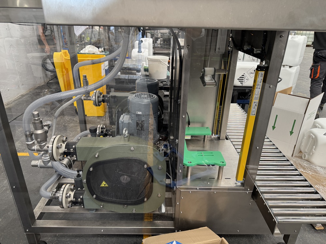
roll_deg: -0.9
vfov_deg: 56.8
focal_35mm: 24
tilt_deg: -24.3
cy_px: 122
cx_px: 163
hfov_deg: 71.6
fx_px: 226
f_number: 1.78
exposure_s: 1/100
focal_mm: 6.76
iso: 100
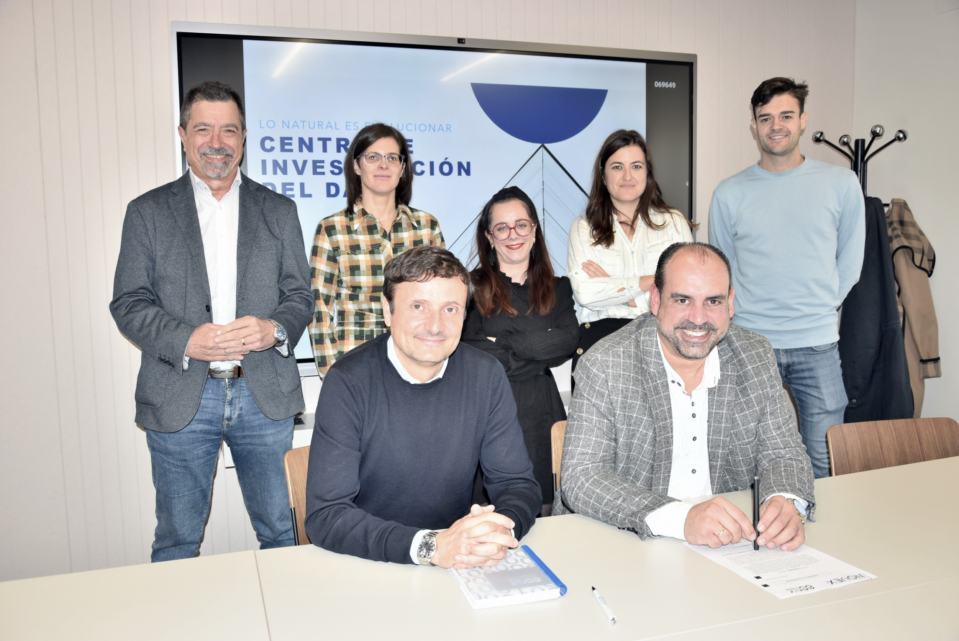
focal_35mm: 32
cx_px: 480
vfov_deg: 41.8
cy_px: 320
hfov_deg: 59.5
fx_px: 840
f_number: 3.8
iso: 200
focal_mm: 21
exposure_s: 1/60
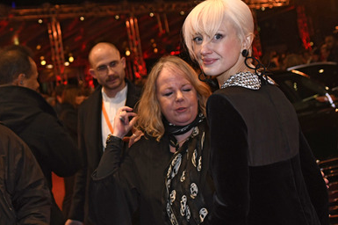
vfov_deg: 32.6
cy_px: 118
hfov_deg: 47.4
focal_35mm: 41
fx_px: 385
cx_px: 157
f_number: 4
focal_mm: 35
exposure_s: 1/400
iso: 1250
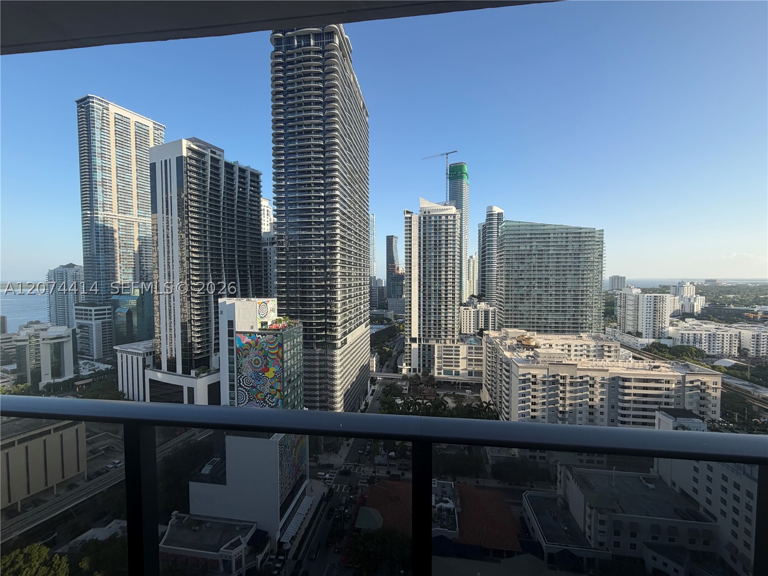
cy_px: 288
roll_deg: +0.7
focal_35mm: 14
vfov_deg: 85.7
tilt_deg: -1.0
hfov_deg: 102.1
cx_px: 384
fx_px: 311
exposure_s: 1/658
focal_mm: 2.22
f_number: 2.2
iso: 40
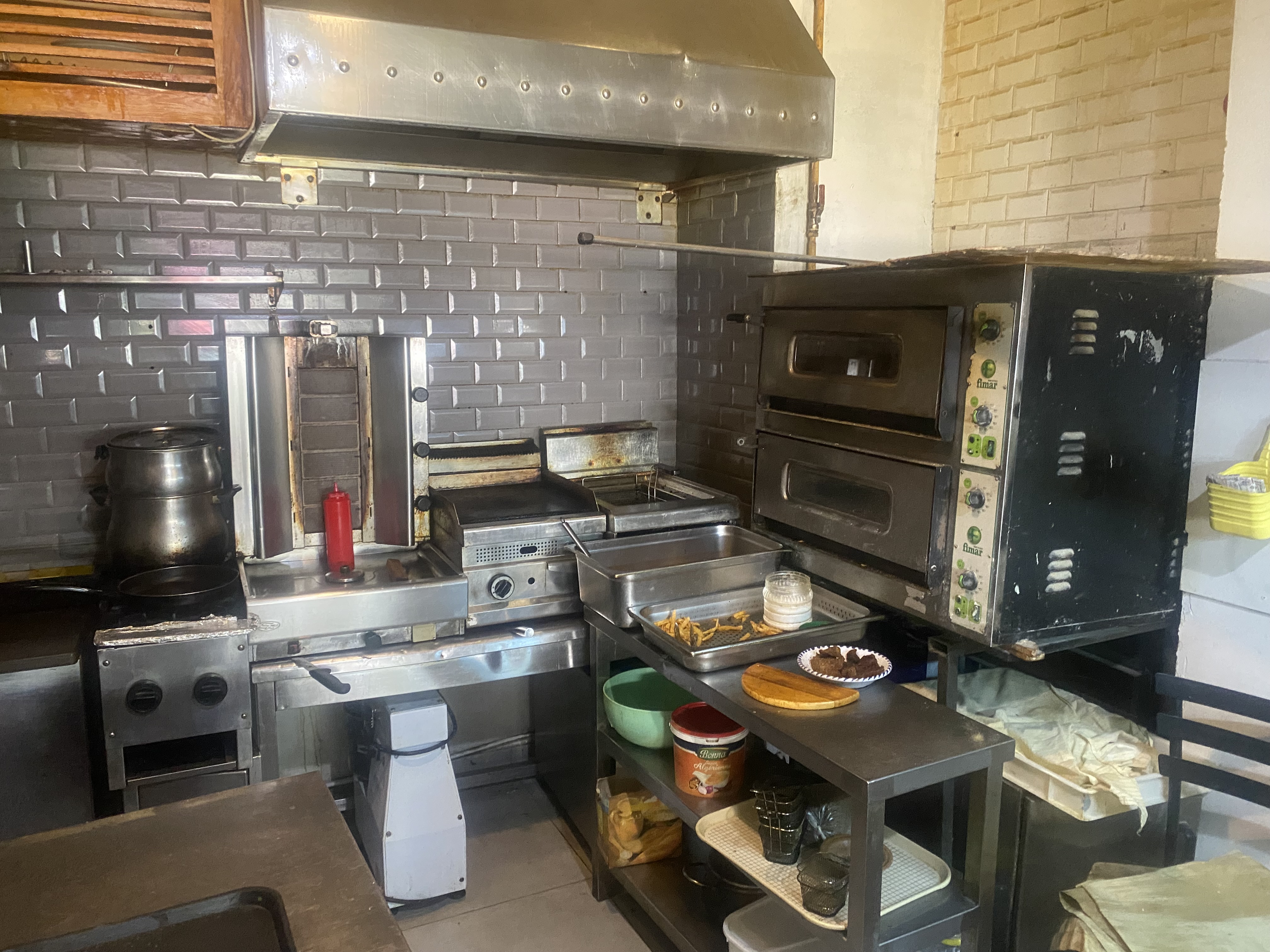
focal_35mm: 26
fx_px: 954
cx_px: 635
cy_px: 476
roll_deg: -1.0
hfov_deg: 67.3
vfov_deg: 53.1
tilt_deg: -7.7
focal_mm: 4.25
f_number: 1.8
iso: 500
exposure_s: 1/33
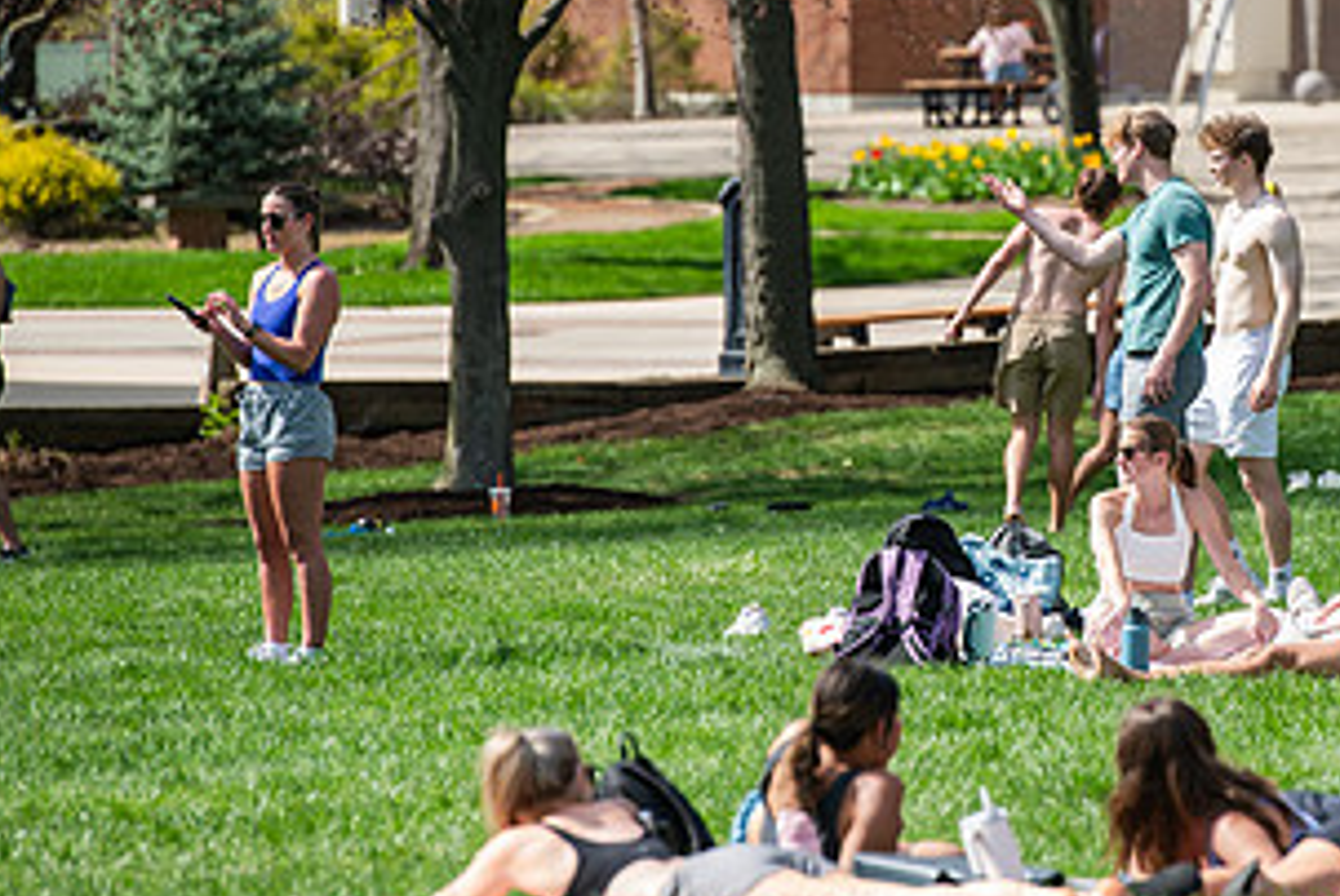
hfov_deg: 5.4
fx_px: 14307
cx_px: 976
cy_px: 291
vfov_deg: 3.6
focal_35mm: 384
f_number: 4
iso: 125
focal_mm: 200
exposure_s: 1/640
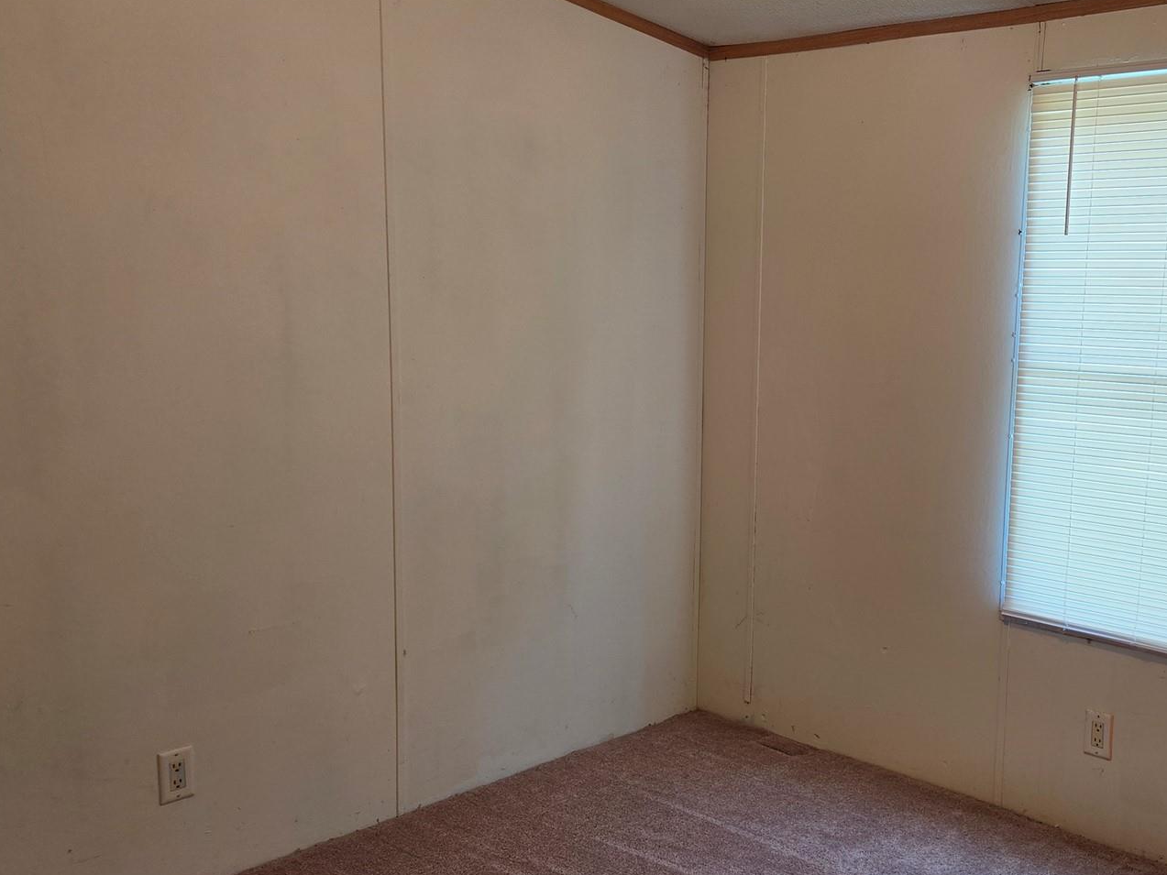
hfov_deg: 49.2
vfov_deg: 38.6
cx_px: 784
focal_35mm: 37
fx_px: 1247
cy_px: 492
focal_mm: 5.4
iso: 80
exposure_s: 1/120
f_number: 1.8
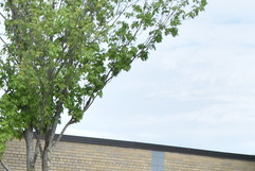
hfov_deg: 12.8
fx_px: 1084
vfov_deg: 8.6
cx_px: -105
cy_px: 322
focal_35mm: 153
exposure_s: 1/125
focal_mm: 24
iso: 100
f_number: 9
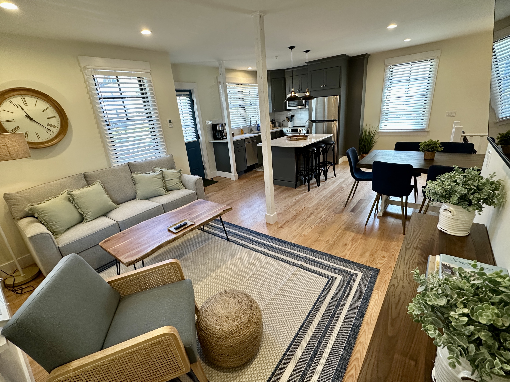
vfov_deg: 85.7
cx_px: 255
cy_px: 191
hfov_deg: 102.1
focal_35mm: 14
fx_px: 206
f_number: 2.2
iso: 200
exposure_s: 1/120
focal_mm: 2.22
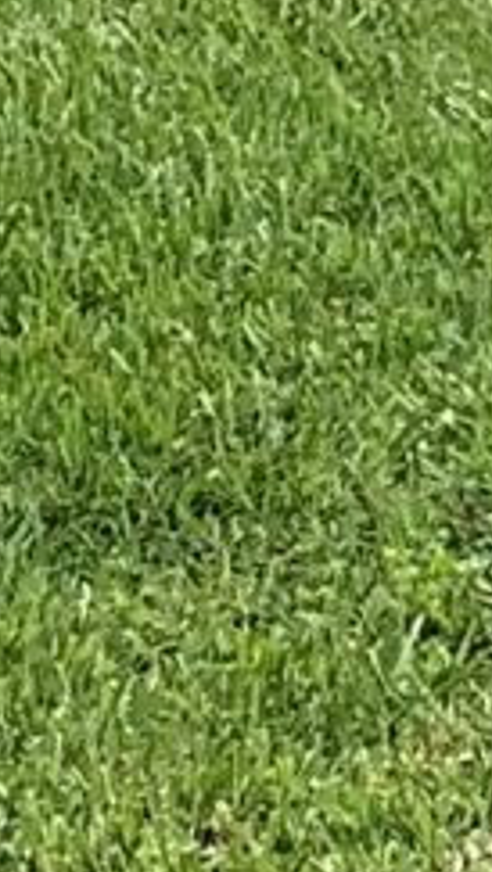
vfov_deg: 6.7
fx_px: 6899
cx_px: 2528
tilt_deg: -1.9
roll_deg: +0.6
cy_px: -1522
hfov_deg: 3.7
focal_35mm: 298
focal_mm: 4.25
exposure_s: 1/3401
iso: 25
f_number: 1.8
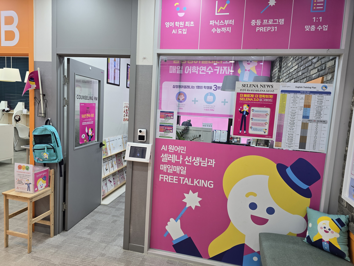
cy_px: 133
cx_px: 177
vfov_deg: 58.9
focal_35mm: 23
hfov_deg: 73.9
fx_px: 235
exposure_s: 1/120
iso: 100
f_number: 1.7
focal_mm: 6.3
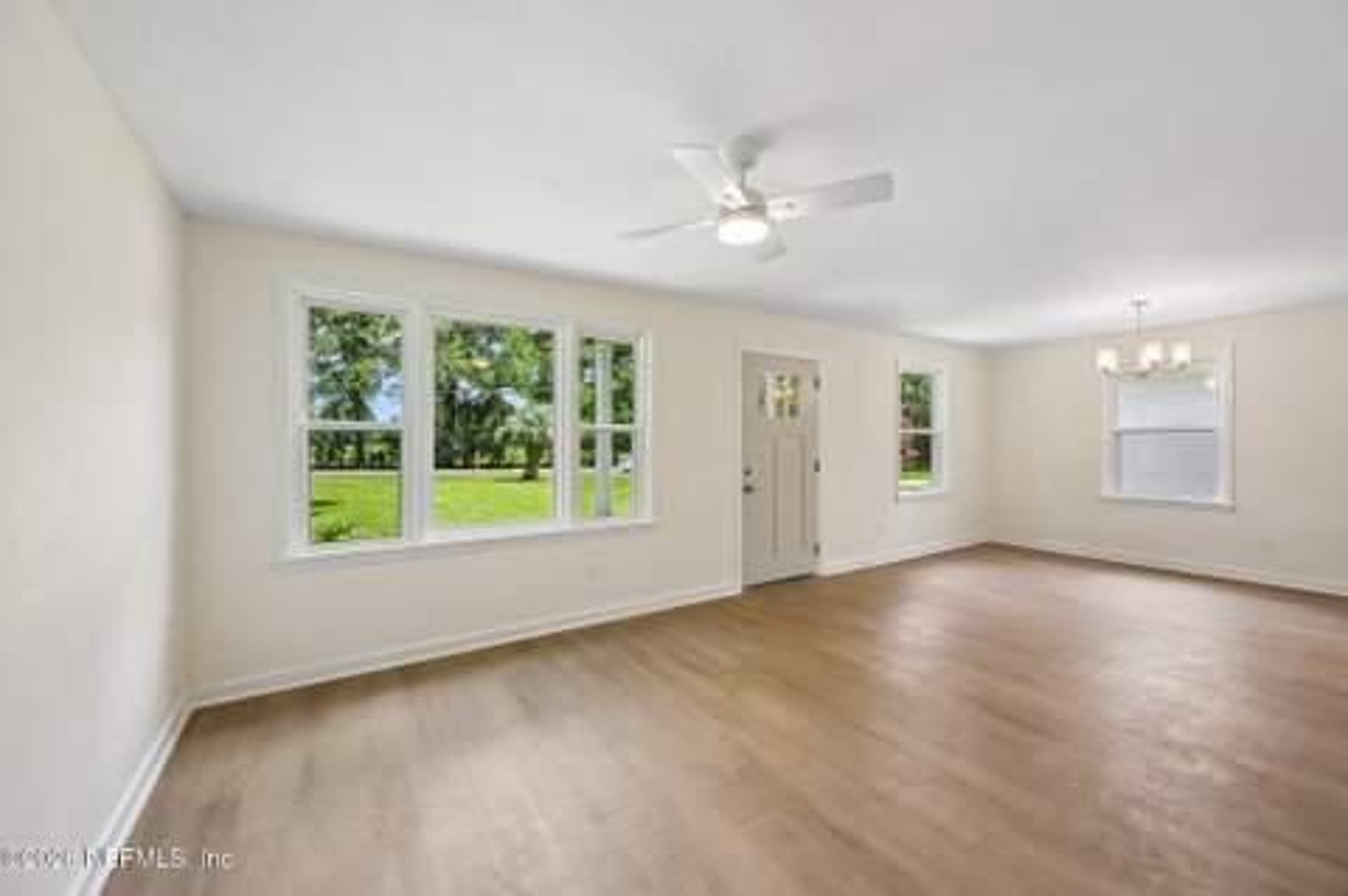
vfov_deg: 81.1
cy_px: 448
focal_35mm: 14
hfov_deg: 104.3
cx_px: 674
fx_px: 524
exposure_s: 1/15
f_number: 8
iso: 110
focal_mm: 14
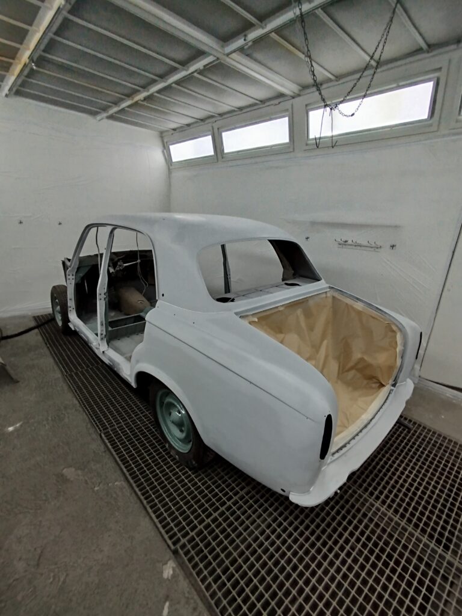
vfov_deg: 98.2
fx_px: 267
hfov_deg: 81.7
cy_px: 308
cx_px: 231
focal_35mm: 15
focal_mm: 1.65
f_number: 2.2
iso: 50
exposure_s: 1/50
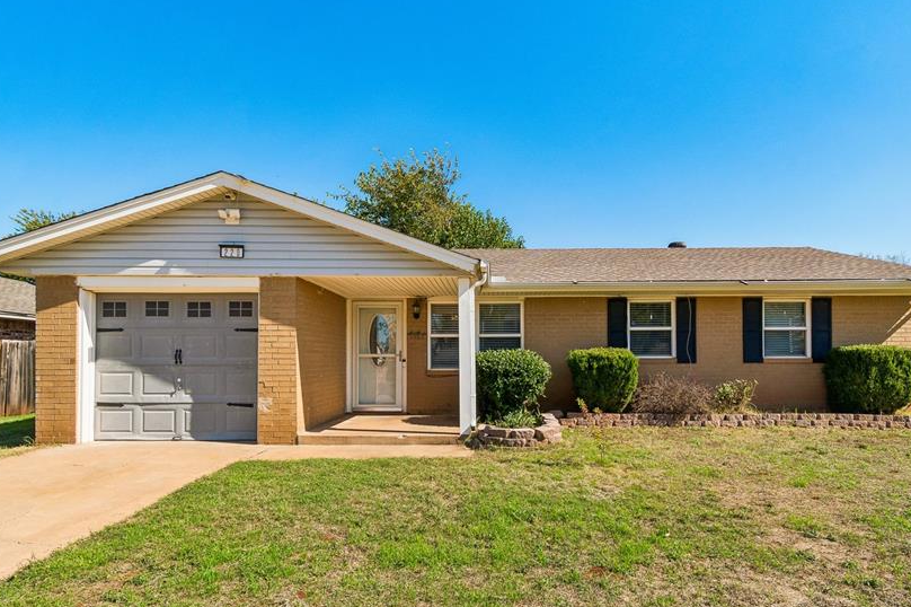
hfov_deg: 86.8
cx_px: 488
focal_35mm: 19
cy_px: 337
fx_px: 481
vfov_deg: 64.3
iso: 100
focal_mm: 10
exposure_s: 1/400
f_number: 9
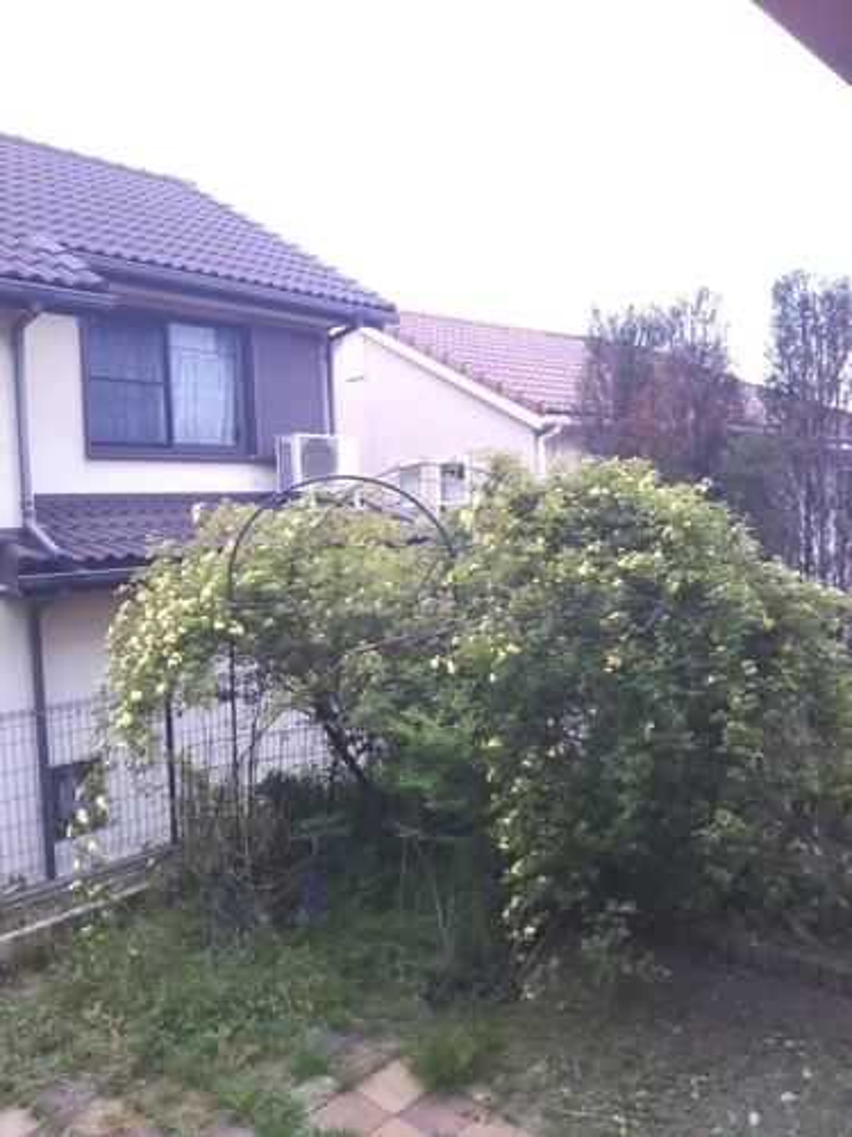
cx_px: 426
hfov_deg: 46.8
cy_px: 568
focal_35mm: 30
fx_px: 985
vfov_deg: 60.0
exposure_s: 1/30
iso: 160
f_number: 2.2
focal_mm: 4
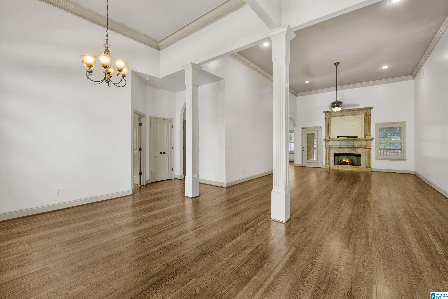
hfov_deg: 104.3
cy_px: 150
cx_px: 224
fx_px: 174
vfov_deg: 81.2
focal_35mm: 14
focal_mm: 14
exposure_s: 1/5
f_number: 5.6
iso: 100
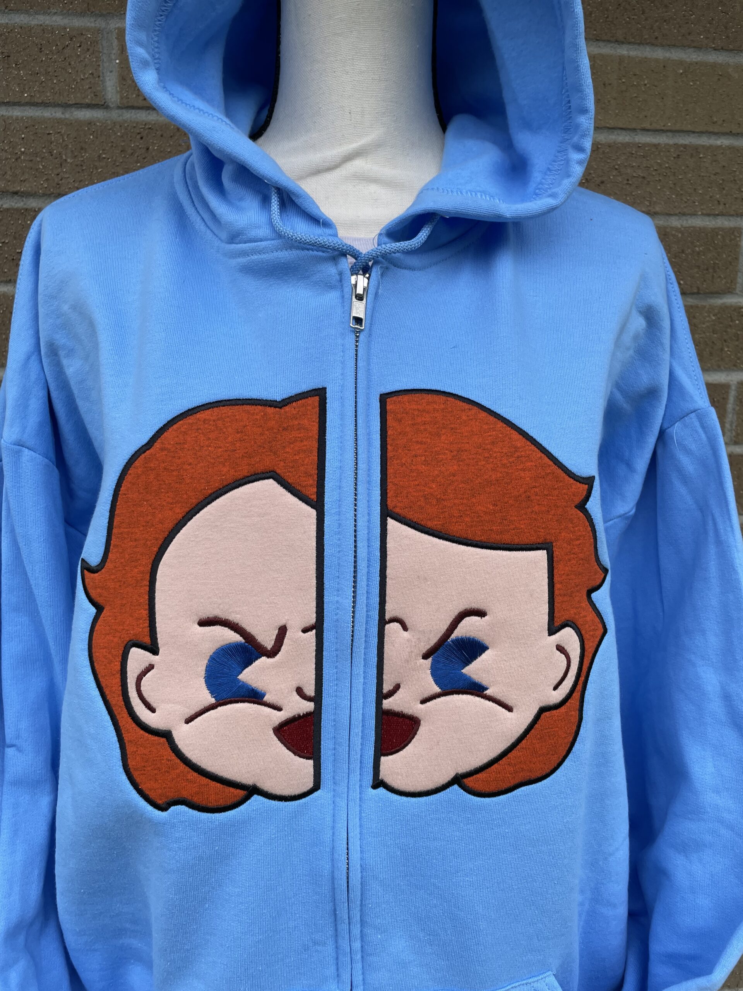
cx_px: 372
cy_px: 496
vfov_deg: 67.3
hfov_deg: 53.1
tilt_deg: -10.8
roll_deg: +1.2
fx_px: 744
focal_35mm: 26
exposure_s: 1/988
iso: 32
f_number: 1.6
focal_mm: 4.2
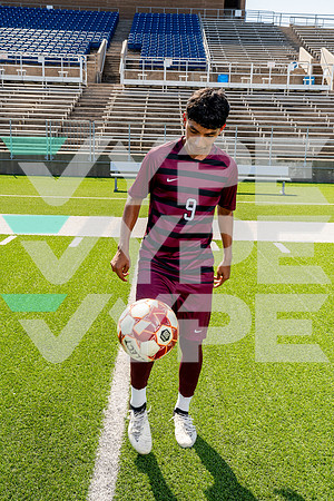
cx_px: 167
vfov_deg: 51.9
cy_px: 250
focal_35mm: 37
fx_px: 515
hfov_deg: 35.9
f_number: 11
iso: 320
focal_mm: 37
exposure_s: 1/250
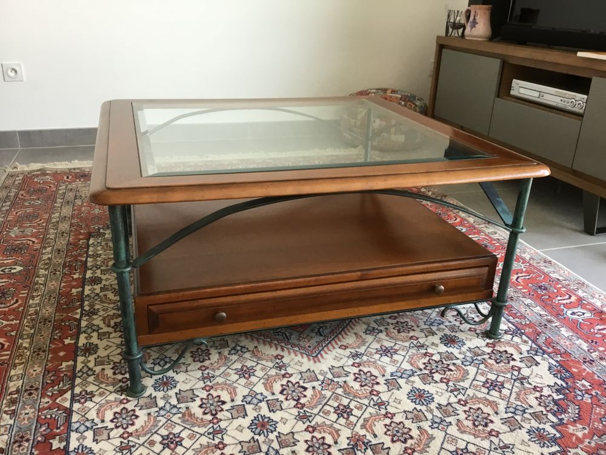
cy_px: 228
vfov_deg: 45.4
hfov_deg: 58.4
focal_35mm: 31
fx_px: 543
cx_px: 303
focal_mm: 3.3
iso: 40
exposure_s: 1/33
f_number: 2.4
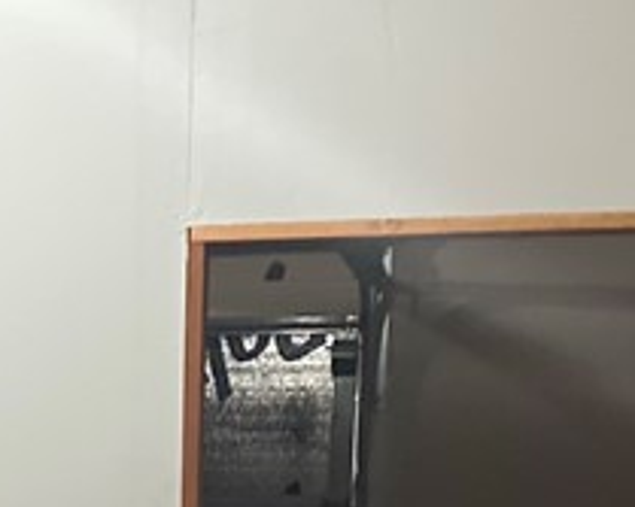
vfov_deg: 12.6
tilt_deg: -4.9
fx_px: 2160
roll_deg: -0.6
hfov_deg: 16.2
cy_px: 814
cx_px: -88
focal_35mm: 115
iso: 800
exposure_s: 1/40
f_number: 1.78
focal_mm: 6.86
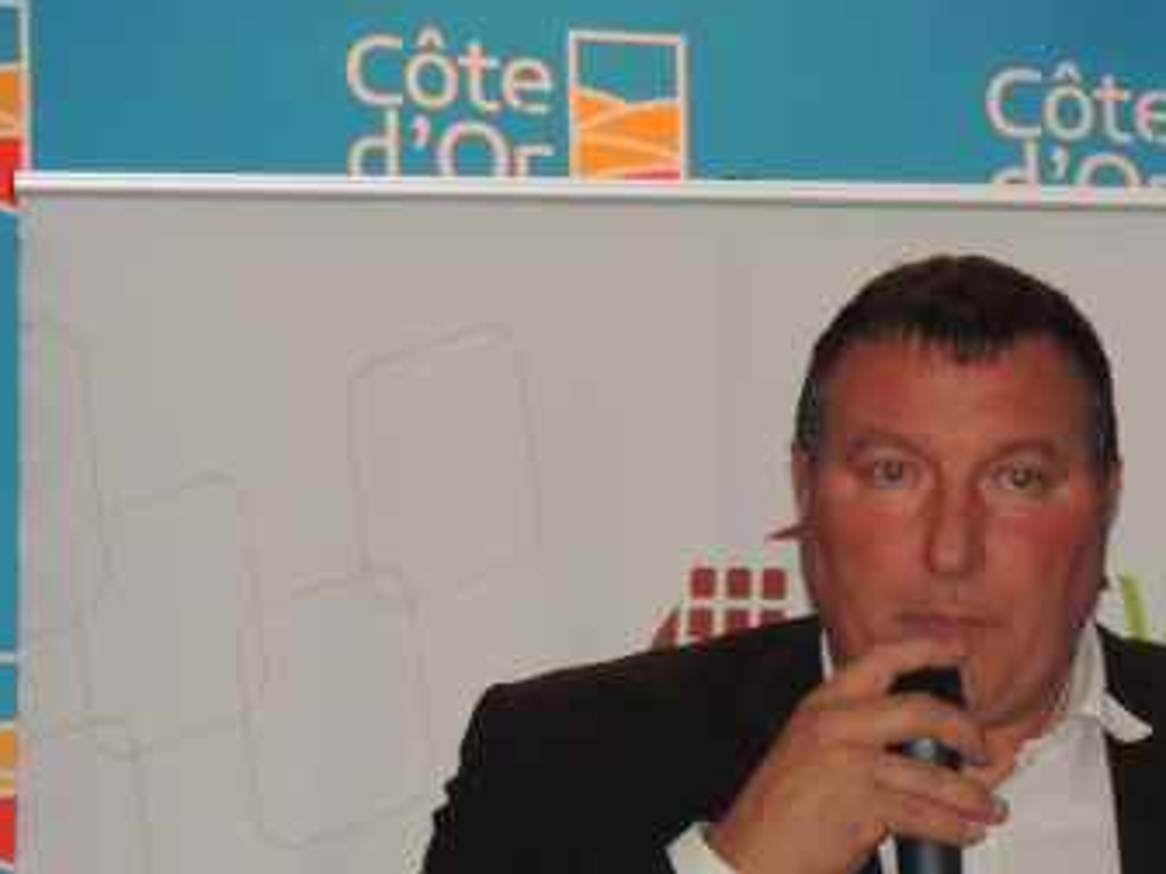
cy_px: 669
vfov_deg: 5.0
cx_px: 1086
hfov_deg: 6.6
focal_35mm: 300
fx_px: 10105
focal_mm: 27.6
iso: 640
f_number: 4.4
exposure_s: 1/60
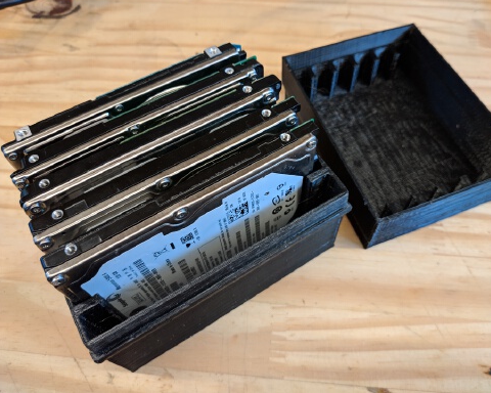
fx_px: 378
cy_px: 192
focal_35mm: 26
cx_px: 271
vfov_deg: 54.9
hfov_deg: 65.9
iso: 184
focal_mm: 3.94
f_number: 1.9
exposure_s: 1/24
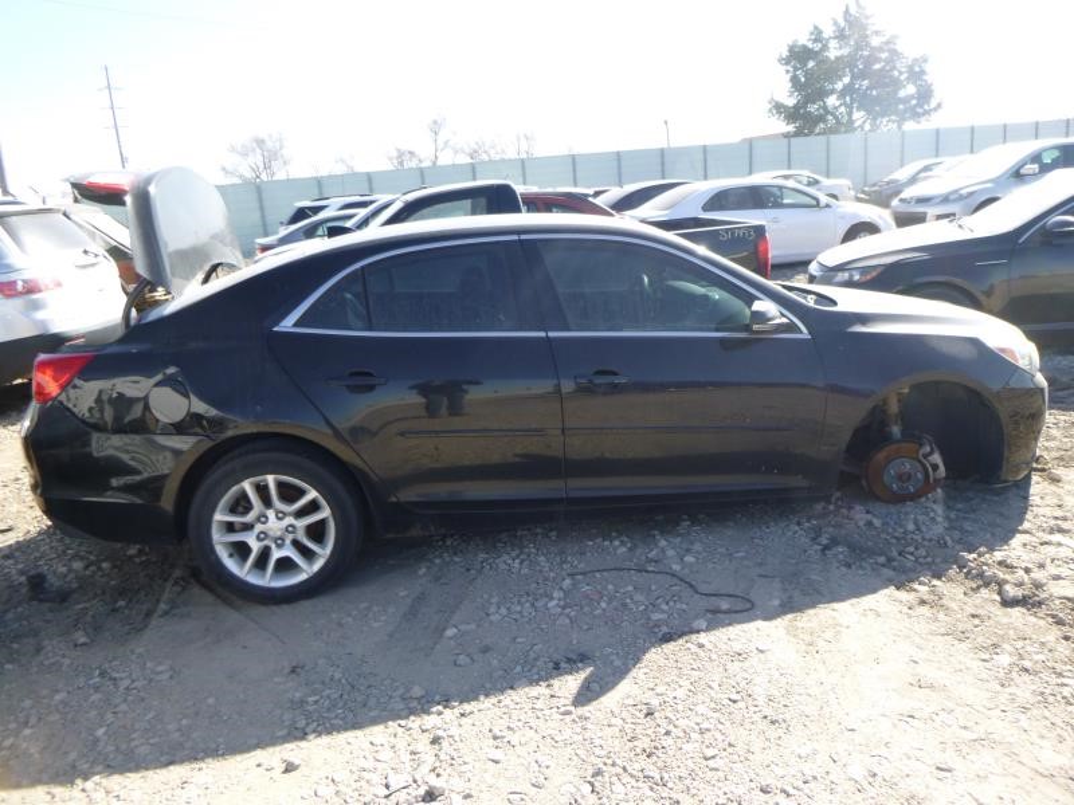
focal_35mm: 25
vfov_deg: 54.9
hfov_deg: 69.4
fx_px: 776
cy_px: 402
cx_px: 537
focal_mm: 4.5
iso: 100
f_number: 3.9
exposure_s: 1/160
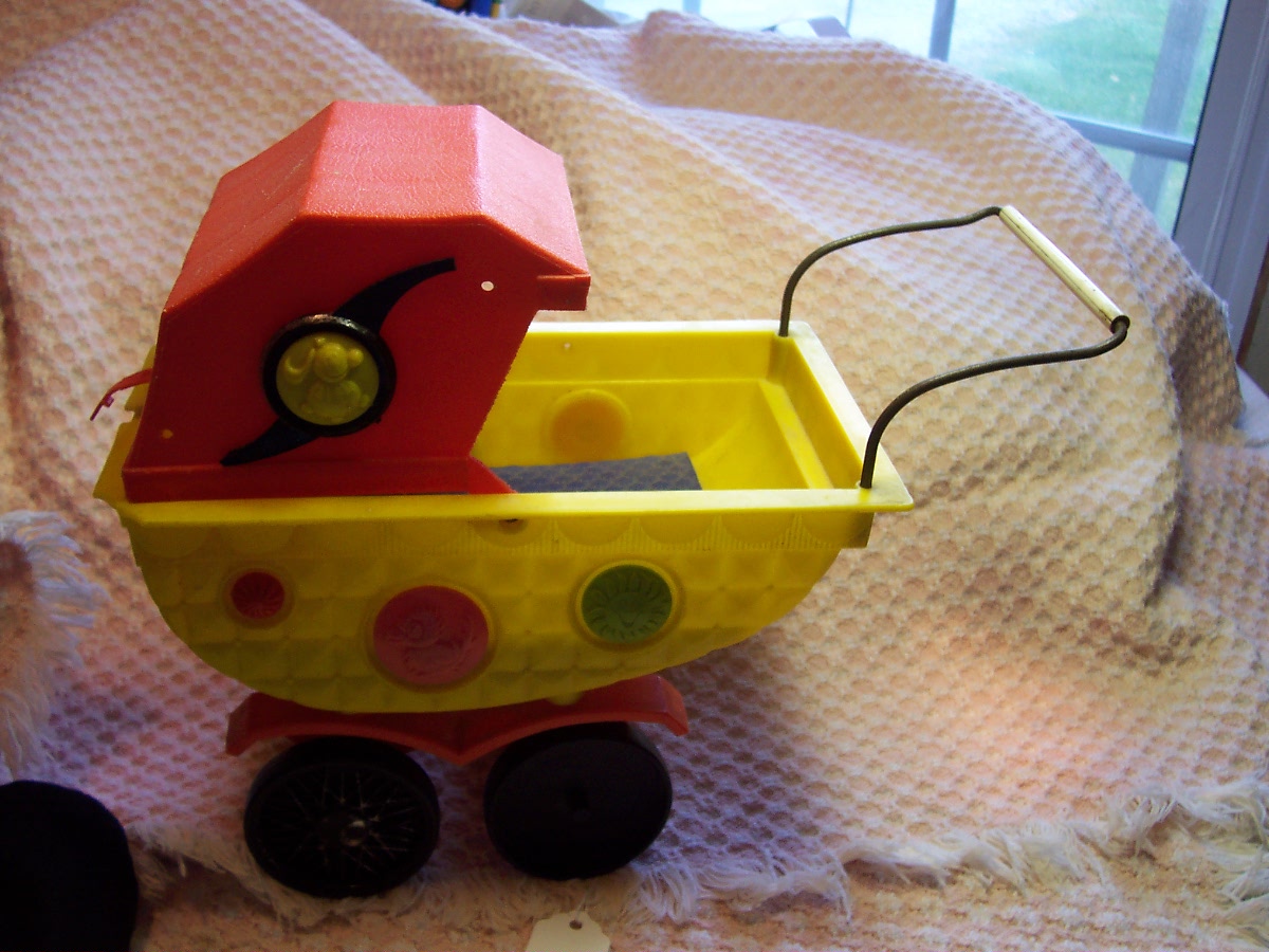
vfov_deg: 38.7
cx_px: 634
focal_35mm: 37
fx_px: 1356
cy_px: 476
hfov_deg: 50.1
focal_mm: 5.6
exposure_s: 1/45
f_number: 2.8
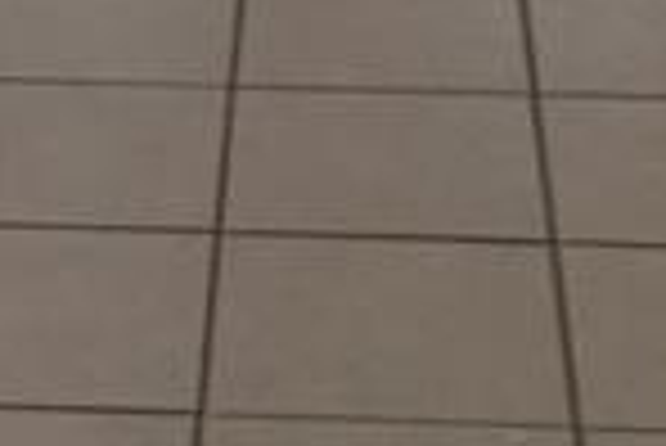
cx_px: 130
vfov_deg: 8.3
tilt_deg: -15.6
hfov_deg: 13.1
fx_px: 2889
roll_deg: +1.2
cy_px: -523
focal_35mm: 156
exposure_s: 1/60
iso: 32
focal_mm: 4.15
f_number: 2.2
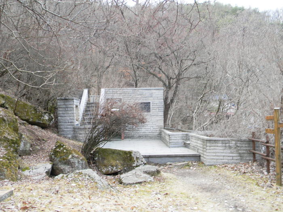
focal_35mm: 36
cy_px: 106
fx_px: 294
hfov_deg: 51.4
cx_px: 142
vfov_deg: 39.7
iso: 107
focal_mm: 6.4
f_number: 3.7
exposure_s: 1/7.9
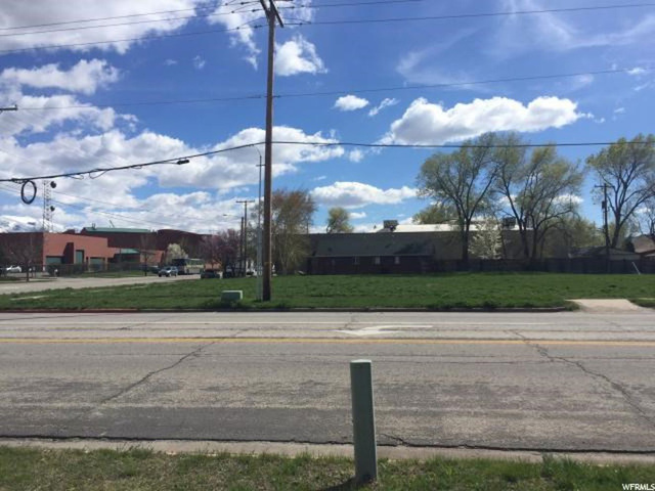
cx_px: 328
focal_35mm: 29
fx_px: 549
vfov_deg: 48.2
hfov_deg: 61.7
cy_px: 246
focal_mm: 4.15
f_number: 2.2
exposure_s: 1/4405
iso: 32
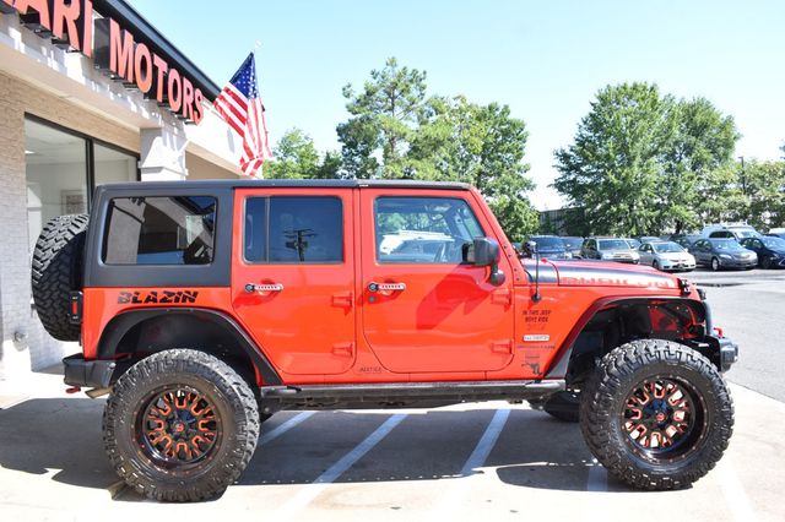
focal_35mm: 32
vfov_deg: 41.7
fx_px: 686
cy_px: 261
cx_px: 392
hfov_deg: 59.5
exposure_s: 1/250
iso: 320
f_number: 8
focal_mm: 21
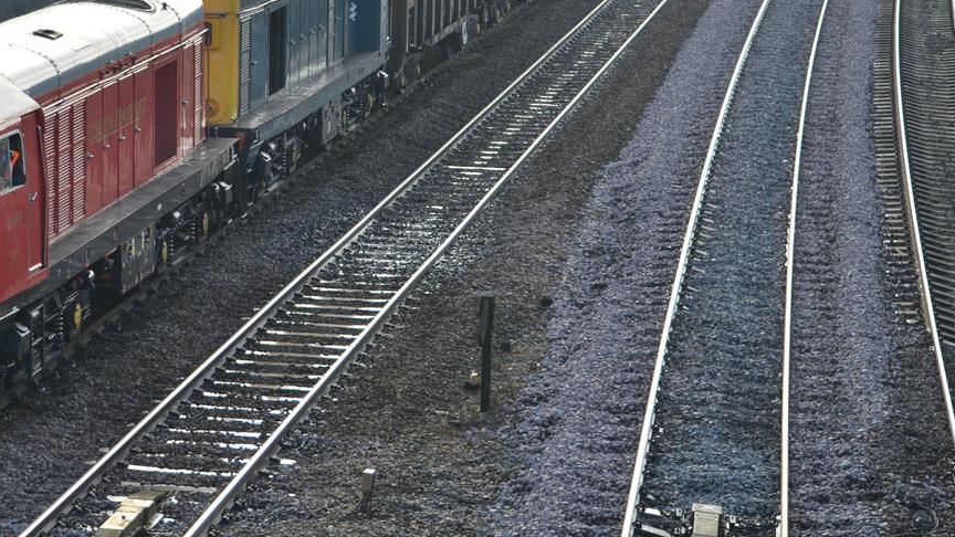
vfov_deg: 9.5
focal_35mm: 128
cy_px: 95
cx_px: 300
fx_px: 3236
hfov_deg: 16.7
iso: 400
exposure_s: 1/1000
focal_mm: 55
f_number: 4.5
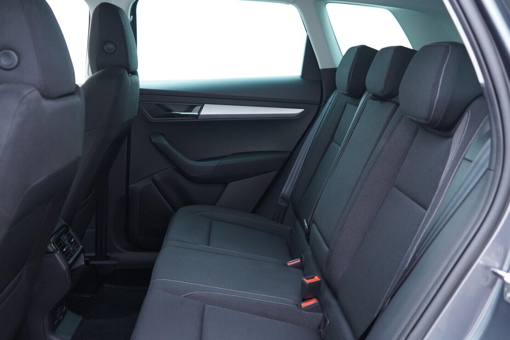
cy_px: 170
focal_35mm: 36
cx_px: 255
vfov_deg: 36.9
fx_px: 510
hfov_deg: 53.1
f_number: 2.8
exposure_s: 1/40
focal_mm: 24
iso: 500
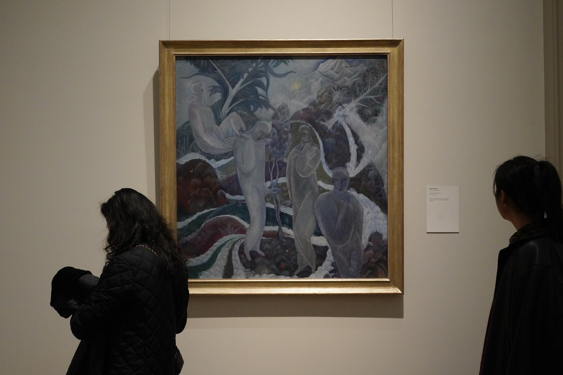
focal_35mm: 40
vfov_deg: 33.4
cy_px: 188
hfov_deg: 48.5
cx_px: 282
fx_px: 626
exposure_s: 1/100
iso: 8000
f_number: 8
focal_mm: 40
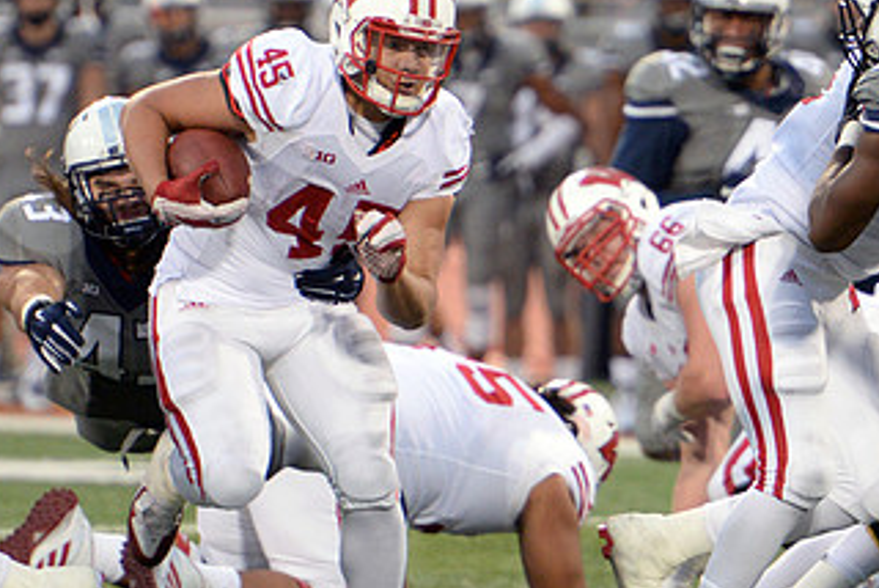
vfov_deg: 2.7
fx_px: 12390
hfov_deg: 4.1
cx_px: 777
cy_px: 337
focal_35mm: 507
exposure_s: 1/1000
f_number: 4
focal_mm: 280
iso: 3200
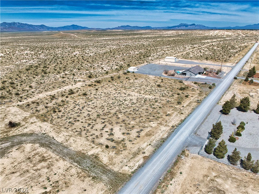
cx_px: 130
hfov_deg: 71.6
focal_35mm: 24
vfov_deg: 56.7
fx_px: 179
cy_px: 97
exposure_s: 1/1000
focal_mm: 12.29
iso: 100
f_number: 2.8
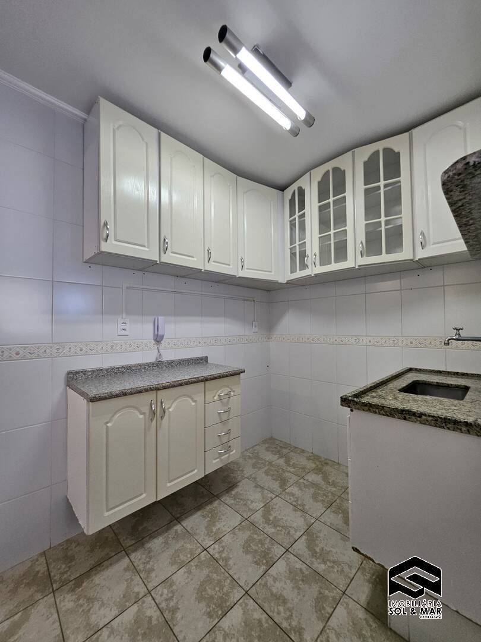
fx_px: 241
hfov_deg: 89.9
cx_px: 240
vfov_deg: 106.2
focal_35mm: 13
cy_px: 321
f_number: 2.2
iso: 160
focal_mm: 1.7
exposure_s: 1/60
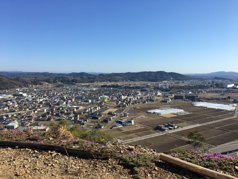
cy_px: 90
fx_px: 199
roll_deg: +1.3
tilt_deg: -5.3
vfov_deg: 48.2
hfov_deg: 61.7
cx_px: 119
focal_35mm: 29
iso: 25
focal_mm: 4.15
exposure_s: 1/1399
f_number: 2.2
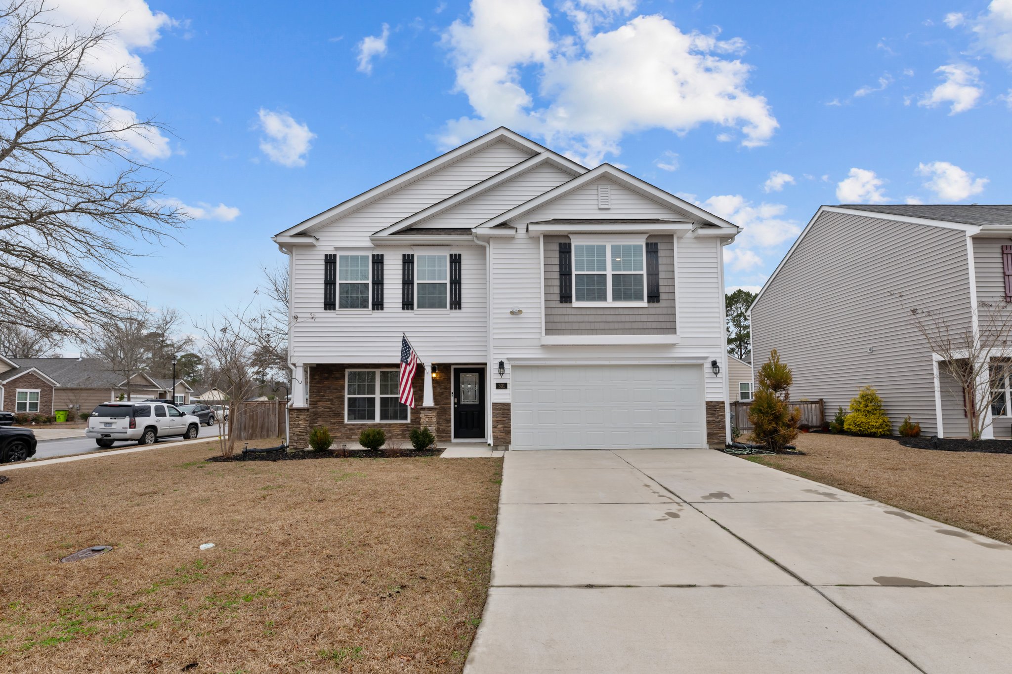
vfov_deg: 67.4
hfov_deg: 90.0
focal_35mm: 18
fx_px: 506
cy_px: 337
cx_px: 506
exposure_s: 1/100
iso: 400
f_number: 9
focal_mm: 18
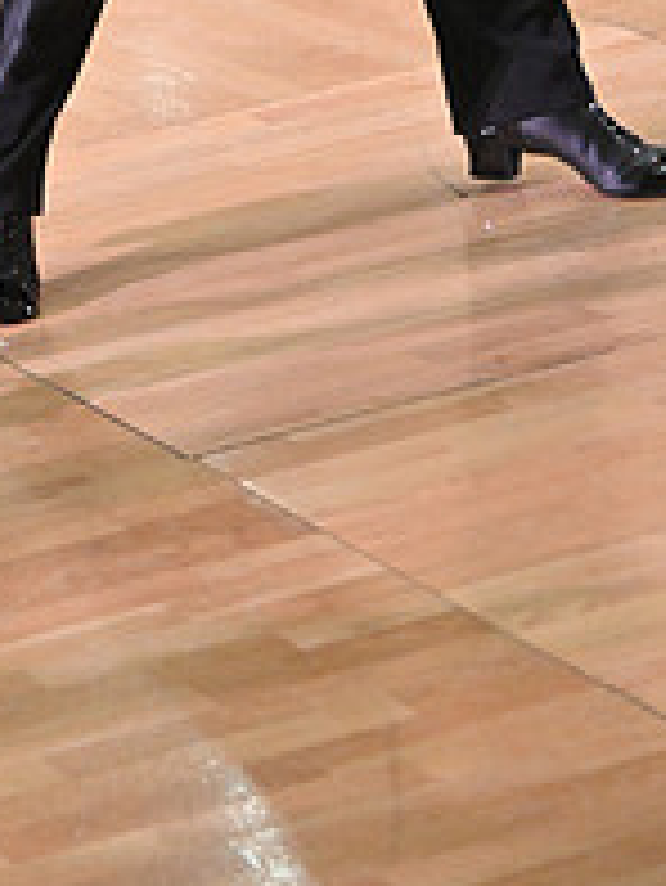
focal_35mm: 184
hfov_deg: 8.0
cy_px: -360
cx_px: -164
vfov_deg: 10.4
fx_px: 4715
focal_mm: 65
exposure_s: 1/400
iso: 4000
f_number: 4
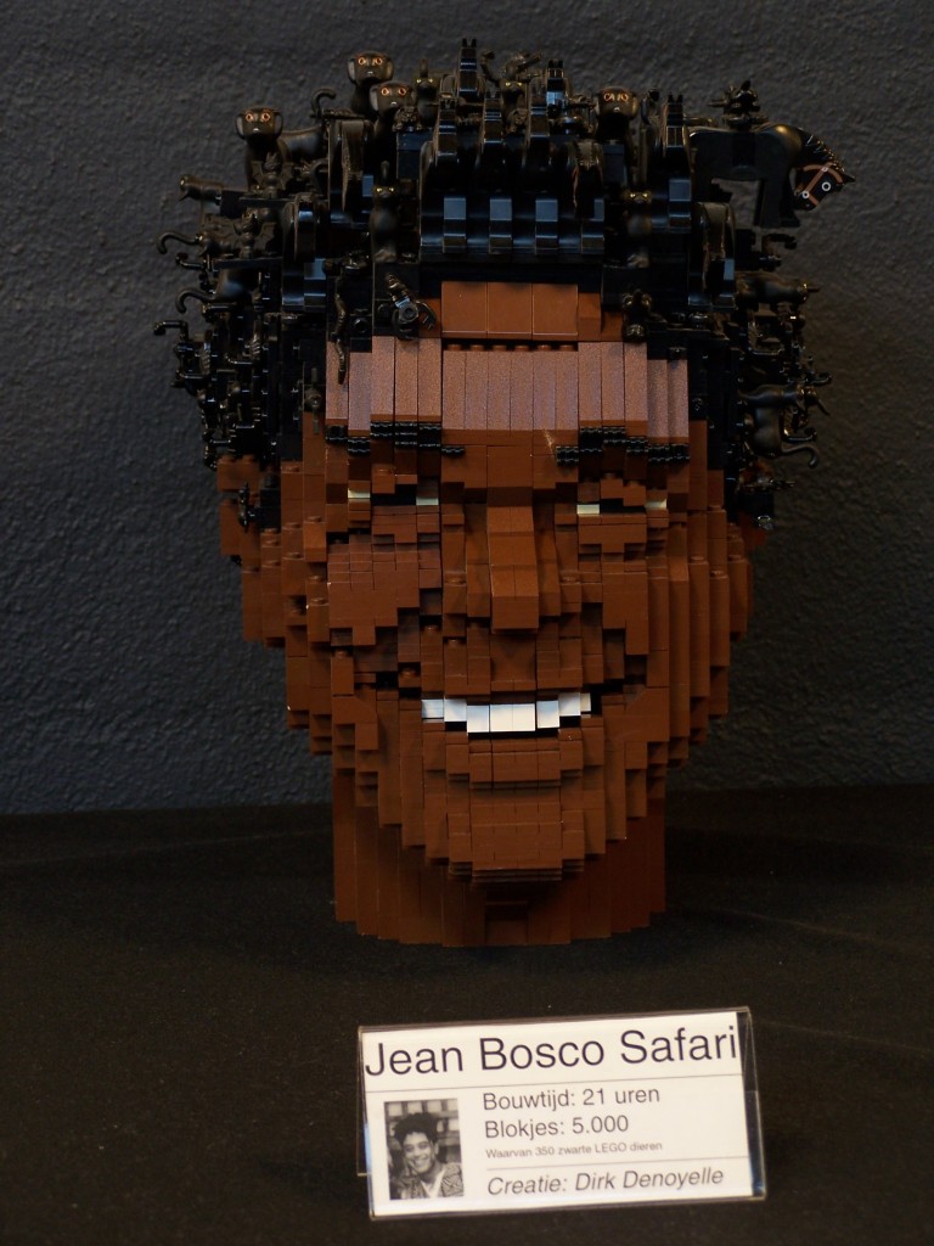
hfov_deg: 12.7
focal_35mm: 117
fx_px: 4209
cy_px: 623
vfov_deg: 16.8
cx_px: 467
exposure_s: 1/2
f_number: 3.2
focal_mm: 19.4
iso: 80
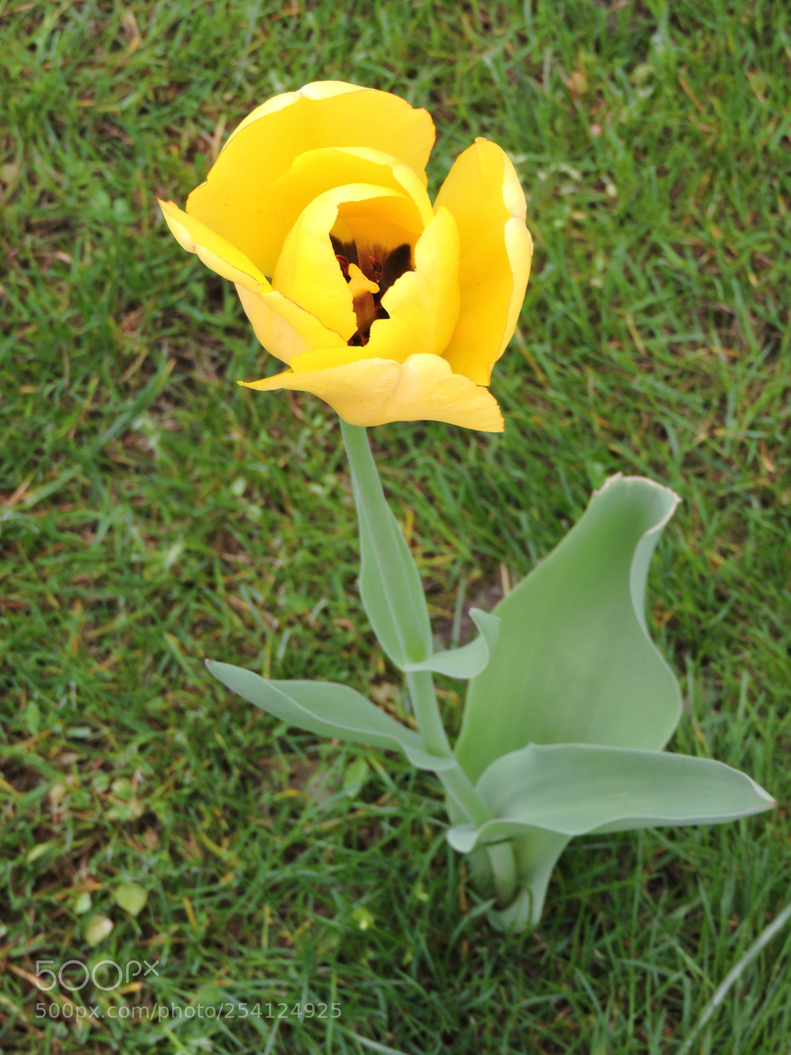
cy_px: 531
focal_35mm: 116
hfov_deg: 12.8
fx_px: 3533
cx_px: 393
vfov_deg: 17.0
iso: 100
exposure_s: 1/100
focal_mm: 20.6
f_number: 5
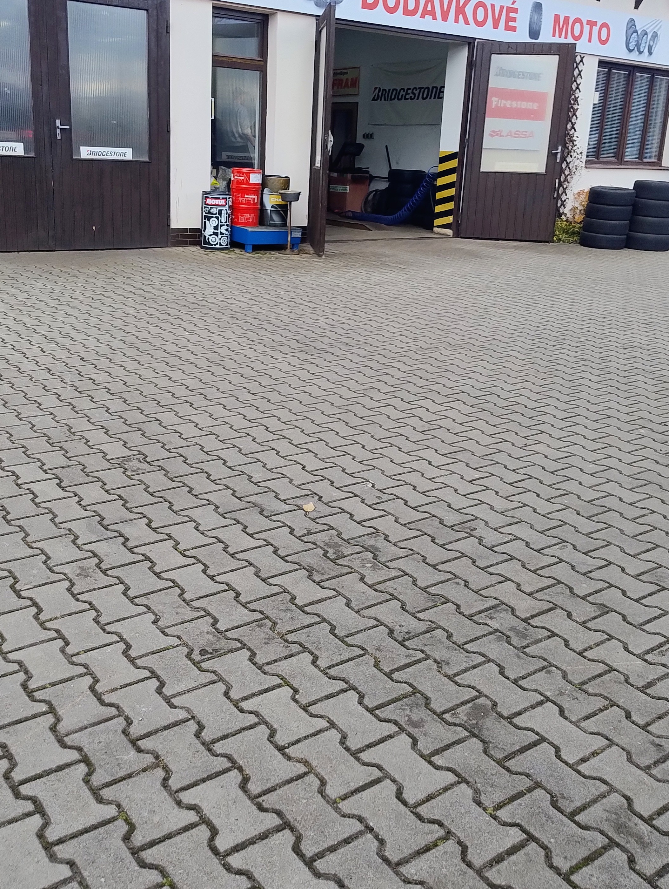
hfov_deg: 40.8
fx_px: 900
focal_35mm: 35
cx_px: 310
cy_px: 399
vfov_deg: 52.5
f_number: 1.8
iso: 100
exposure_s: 1/429
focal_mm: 5.56
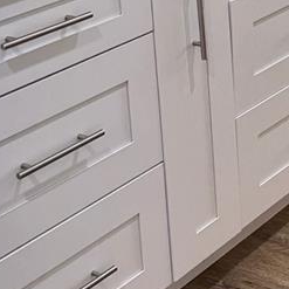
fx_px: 973
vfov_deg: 16.2
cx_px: 441
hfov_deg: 15.5
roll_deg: +1.0
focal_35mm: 103
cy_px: -68
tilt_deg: -14.9
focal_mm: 6.76
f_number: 1.78
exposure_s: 1/120
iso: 160
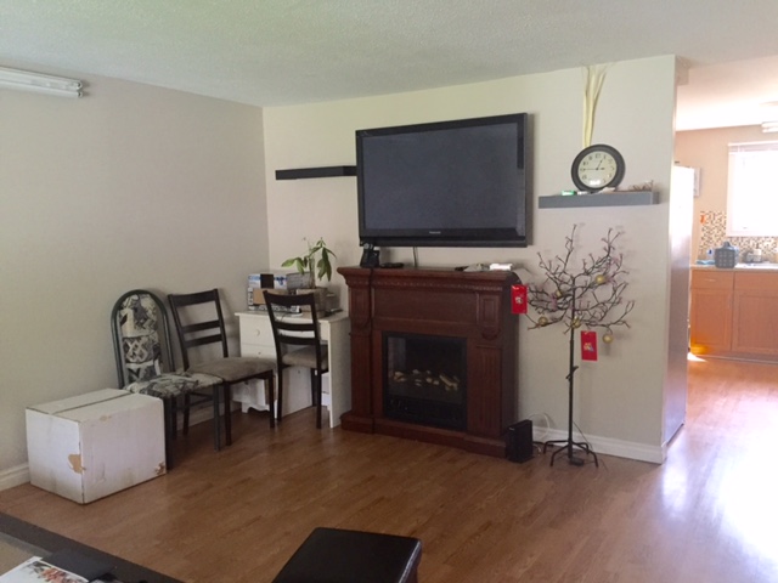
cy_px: 292
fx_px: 652
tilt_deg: -4.7
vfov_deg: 48.2
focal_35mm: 29
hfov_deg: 61.7
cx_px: 389
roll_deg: -0.1
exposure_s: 1/30
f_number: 2.2
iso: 200
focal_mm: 4.15
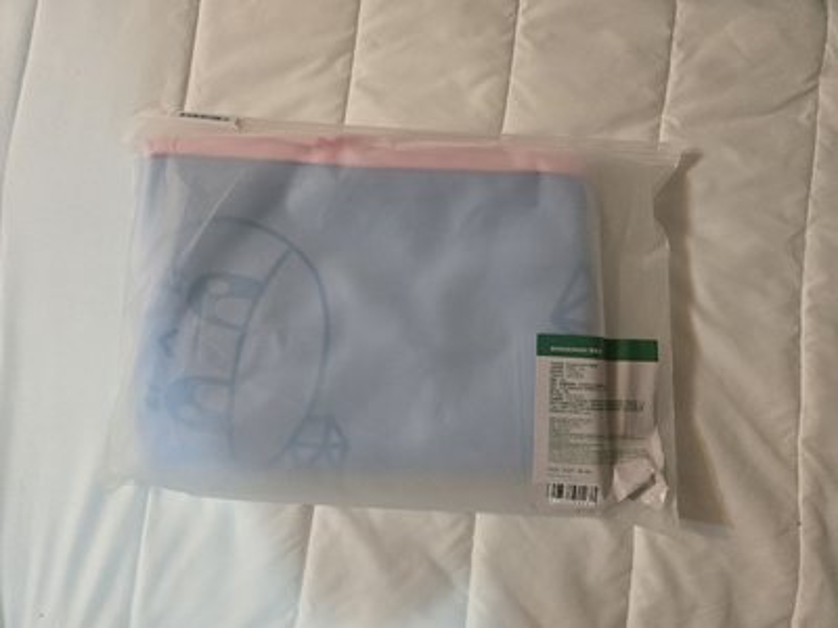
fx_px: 557
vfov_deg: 58.9
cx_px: 419
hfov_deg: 73.9
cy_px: 314
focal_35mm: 23
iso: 800
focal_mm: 5.4
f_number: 1.8
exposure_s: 1/120
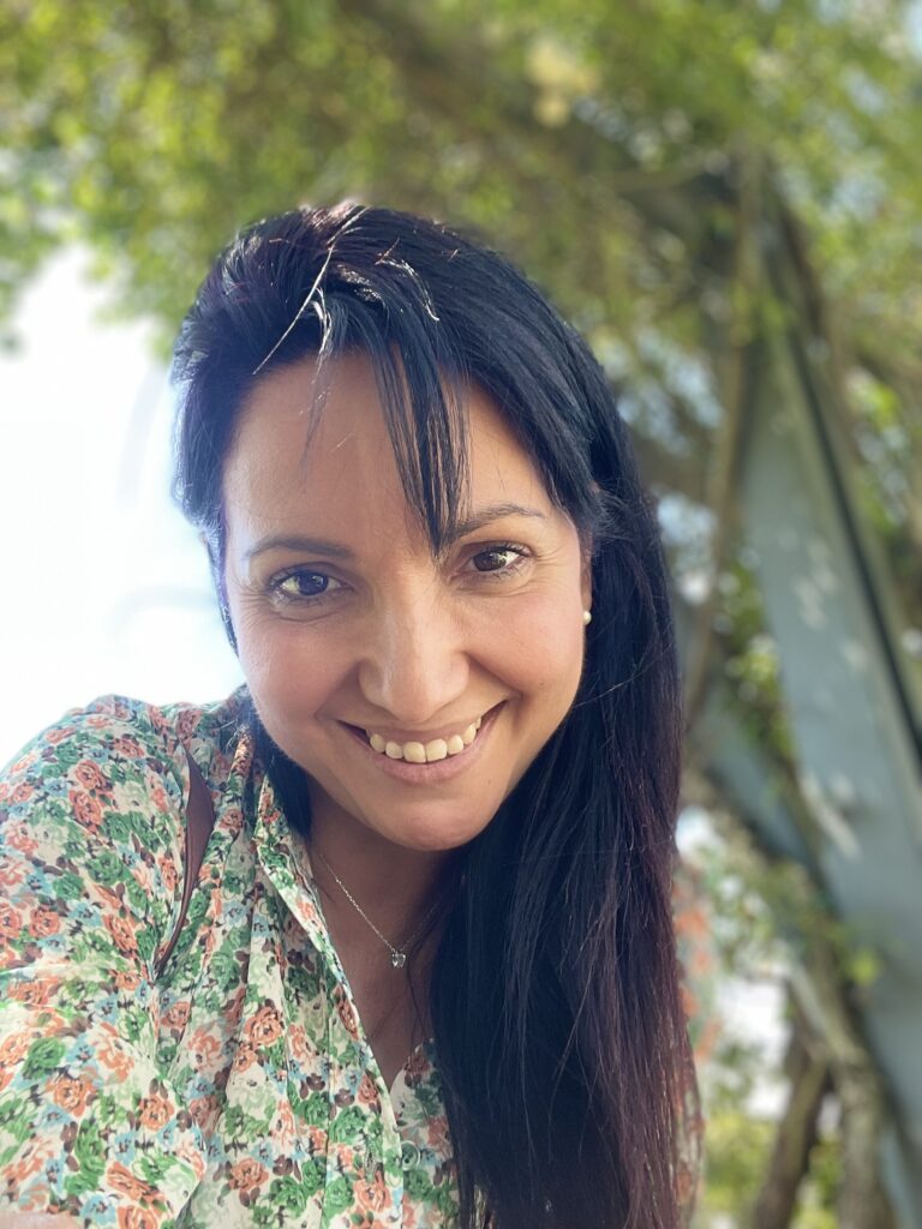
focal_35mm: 30
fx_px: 1065
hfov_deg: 46.8
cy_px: 614
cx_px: 461
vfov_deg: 60.0
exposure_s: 1/121
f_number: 2.2
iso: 64
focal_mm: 2.71
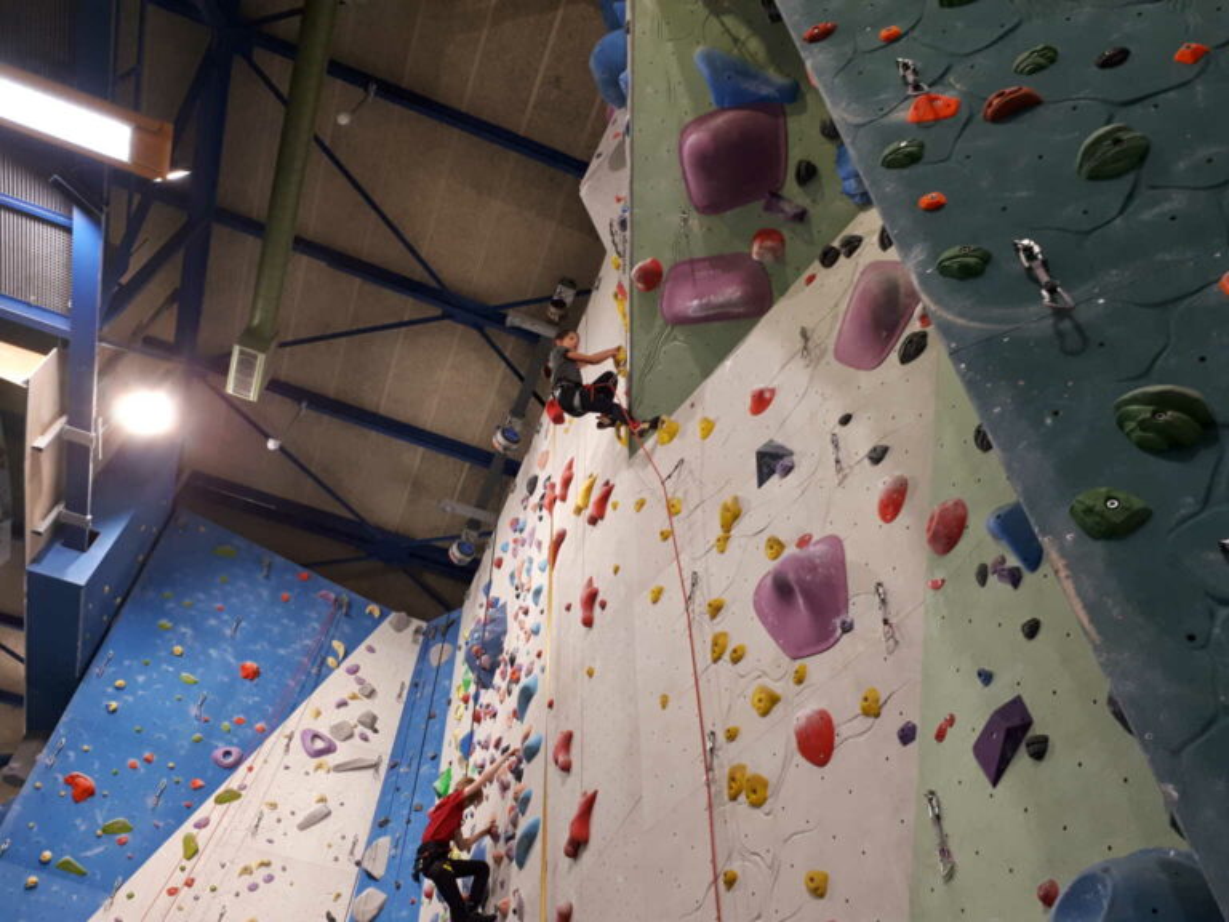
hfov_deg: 65.3
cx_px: 614
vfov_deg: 51.4
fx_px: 959
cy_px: 461
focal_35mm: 27
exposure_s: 1/33
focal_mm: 3.6
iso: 125
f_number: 1.9
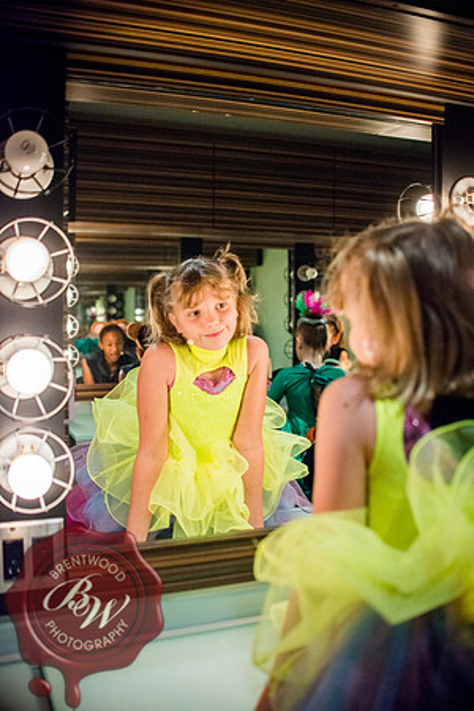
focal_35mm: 35
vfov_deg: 54.4
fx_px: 691
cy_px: 356
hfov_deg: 37.9
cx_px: 237
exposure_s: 1/2000
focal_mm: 35
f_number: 2.8
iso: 6400
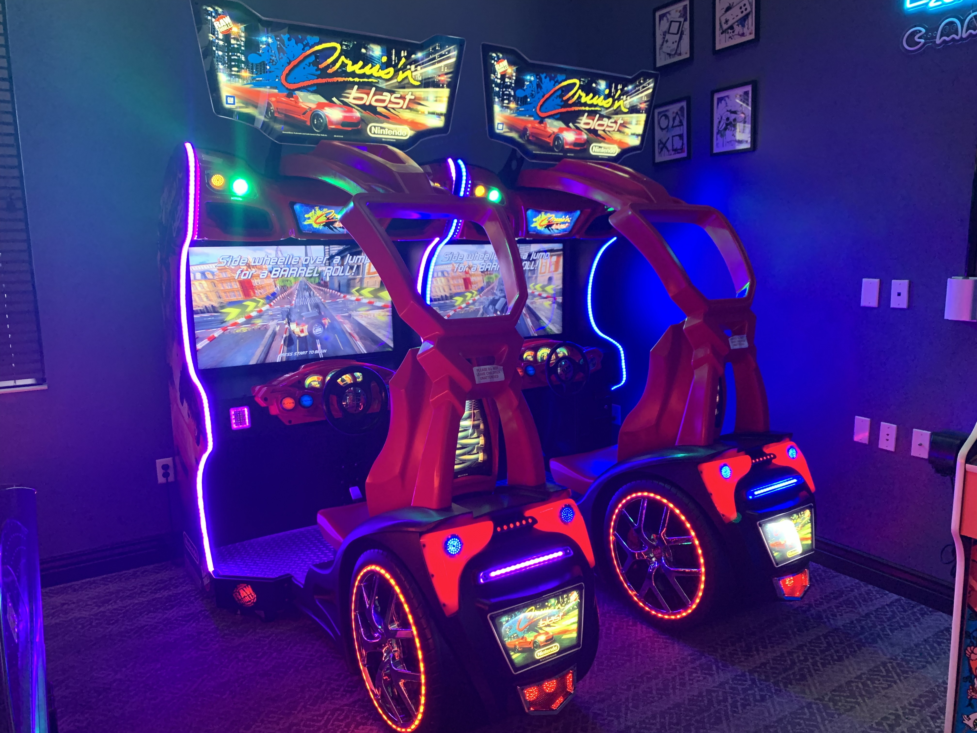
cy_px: 366
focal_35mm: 26
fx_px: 734
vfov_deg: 53.1
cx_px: 488
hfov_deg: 67.3
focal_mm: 4.25
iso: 320
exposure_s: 1/60
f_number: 1.8
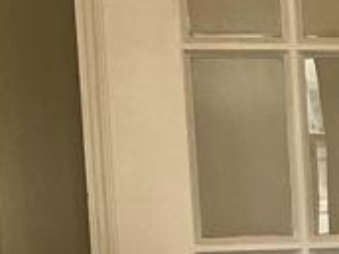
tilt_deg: -6.1
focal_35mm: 173
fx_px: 1694
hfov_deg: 9.4
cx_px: 972
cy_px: 335
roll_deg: +1.1
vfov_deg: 8.5
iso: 64
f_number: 1.8
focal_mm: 3
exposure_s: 1/60
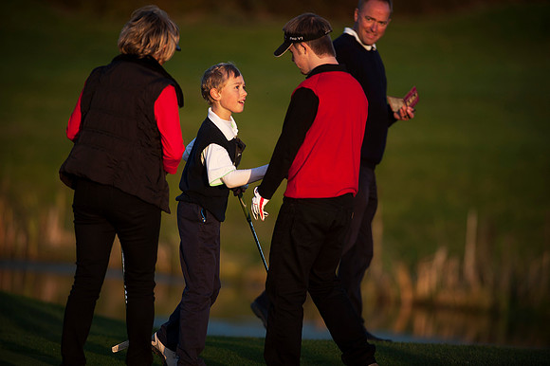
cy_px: 183
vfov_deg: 4.6
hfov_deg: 6.9
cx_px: 275
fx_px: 4581
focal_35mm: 300
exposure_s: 1/800
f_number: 4
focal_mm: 300
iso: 200
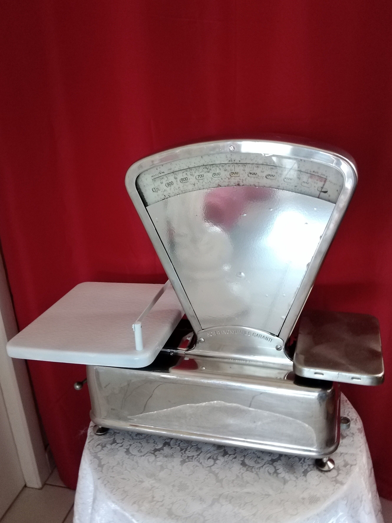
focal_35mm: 26
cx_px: 196
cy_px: 262
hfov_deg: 53.1
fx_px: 393
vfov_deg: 67.3
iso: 619
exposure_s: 1/24
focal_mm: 3.6
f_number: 1.8
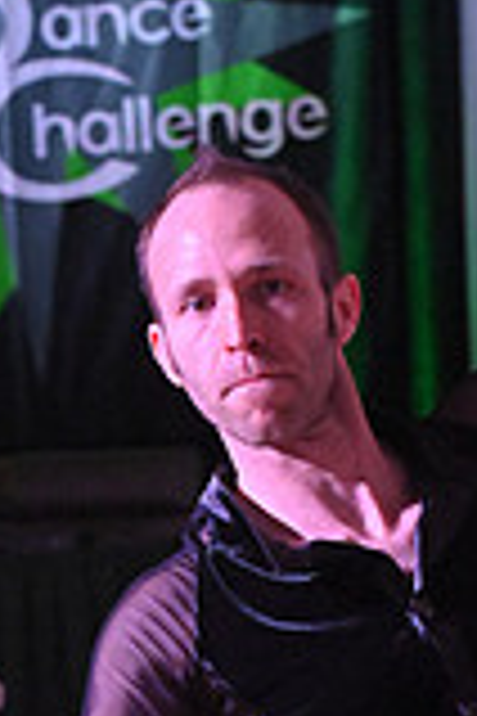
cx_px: -7
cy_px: 1211
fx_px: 7095
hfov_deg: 3.8
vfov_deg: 5.7
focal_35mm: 357
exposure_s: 1/400
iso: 5000
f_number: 8
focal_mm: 98
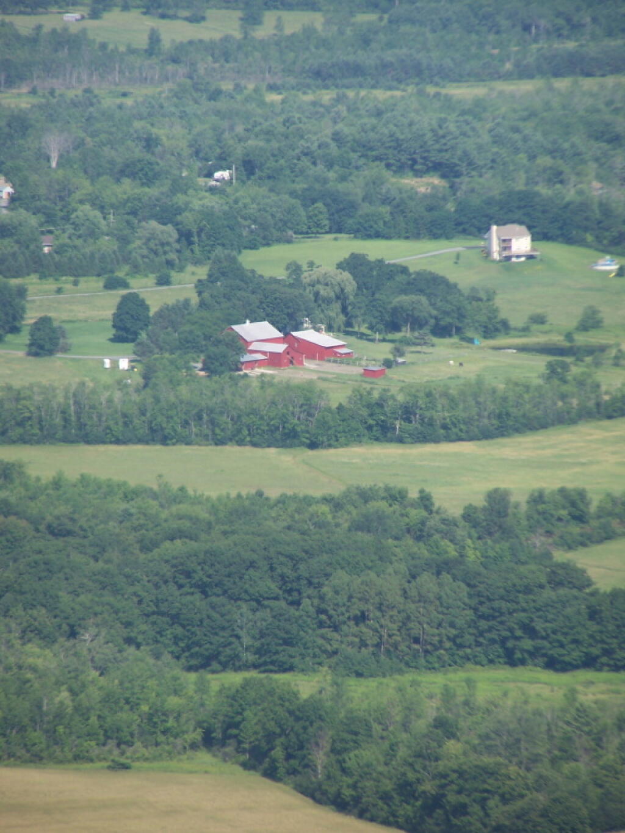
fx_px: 9147
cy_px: 416
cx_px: 312
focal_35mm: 380
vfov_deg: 5.2
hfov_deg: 3.9
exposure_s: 1/800
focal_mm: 63
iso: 80
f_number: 3.7
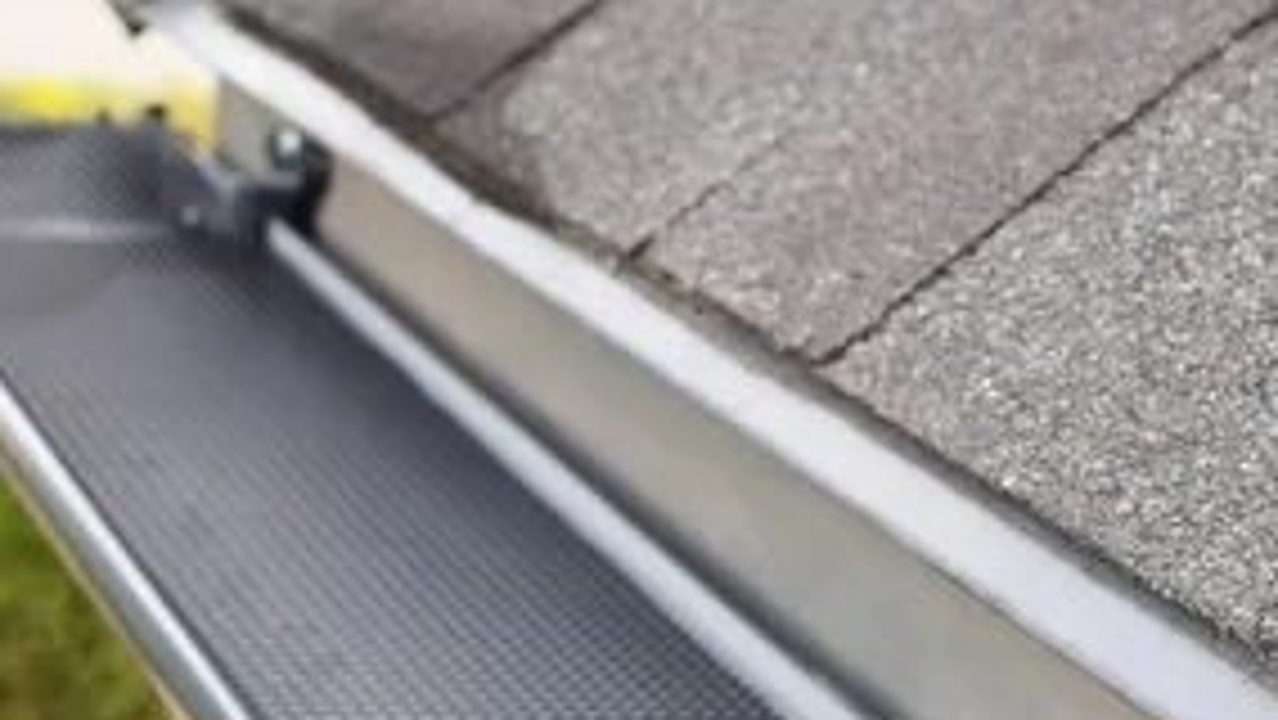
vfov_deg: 12.5
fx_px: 3286
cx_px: 1035
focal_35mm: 97
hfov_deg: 21.7
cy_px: 524
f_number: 5.6
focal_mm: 35
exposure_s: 1/60
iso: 200
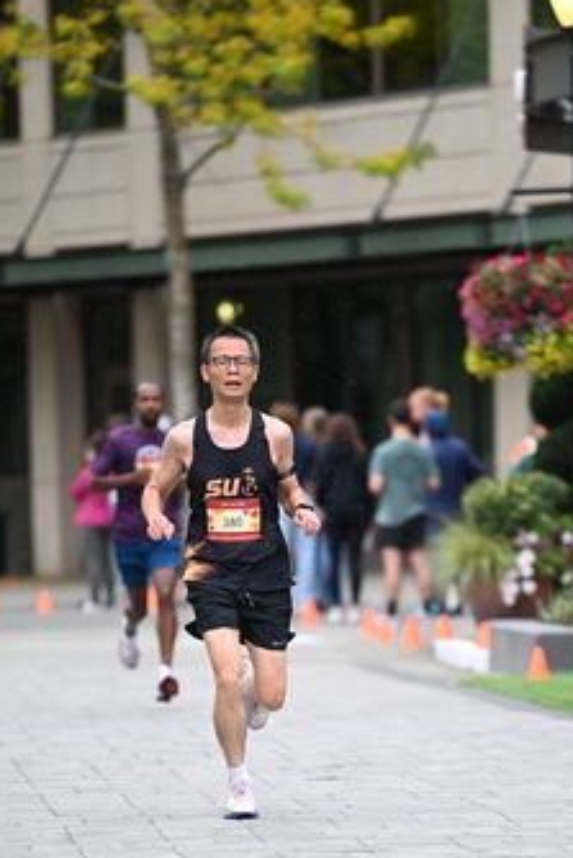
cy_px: 699
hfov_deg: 4.2
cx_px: 335
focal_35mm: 329
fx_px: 7846
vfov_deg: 6.3
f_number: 2.8
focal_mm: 200
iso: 1250
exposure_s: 1/1600
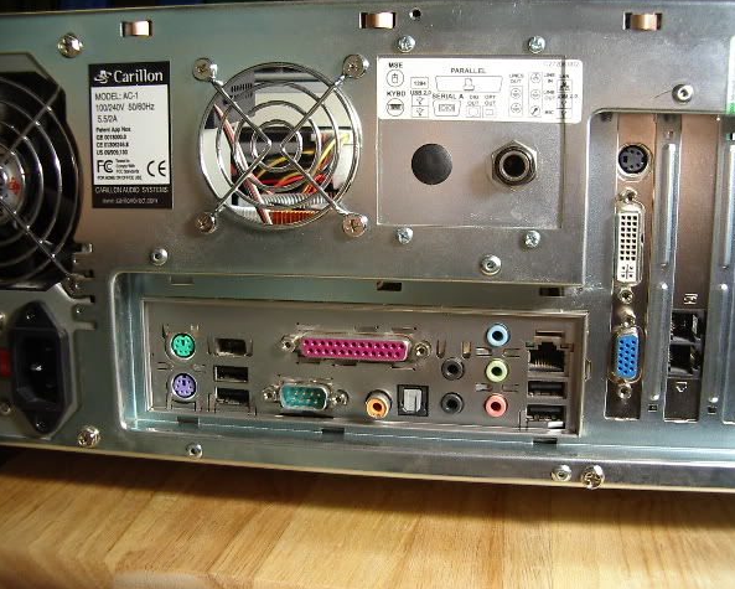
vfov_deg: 37.4
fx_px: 871
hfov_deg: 45.8
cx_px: 373
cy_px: 293
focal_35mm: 40
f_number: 2.6
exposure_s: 1/15
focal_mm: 5.8
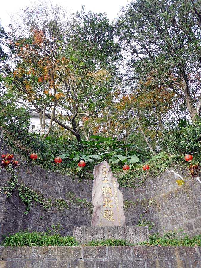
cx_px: 100
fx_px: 217
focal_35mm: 28
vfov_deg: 63.4
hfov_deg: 49.8
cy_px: 134
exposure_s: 1/160
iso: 200
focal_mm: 14
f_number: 2.5
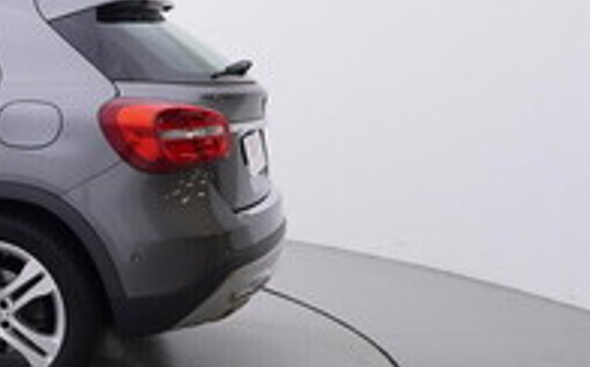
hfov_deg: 26.4
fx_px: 1035
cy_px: 212
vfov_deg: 20.1
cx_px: -200
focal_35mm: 64
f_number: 5
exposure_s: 1/80
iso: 200
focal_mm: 15
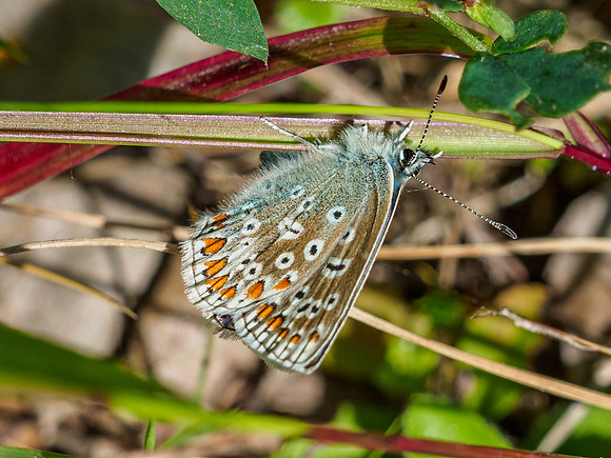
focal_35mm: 769
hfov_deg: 2.6
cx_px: 415
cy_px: 176
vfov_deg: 1.9
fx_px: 13578
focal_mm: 150
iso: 200
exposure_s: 1/640
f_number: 6.3
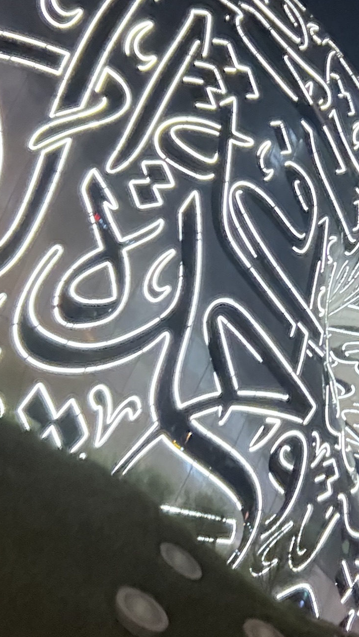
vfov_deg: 42.7
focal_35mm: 48
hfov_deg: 23.9
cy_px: 256
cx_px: 350
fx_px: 812
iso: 1000
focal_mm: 2.69
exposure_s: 1/17
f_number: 1.9
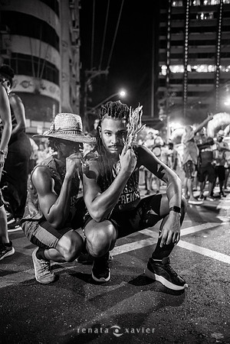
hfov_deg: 53.1
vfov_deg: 73.7
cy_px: 172
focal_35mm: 24
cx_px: 115
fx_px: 230
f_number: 1.8
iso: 2500
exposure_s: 1/200
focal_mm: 24
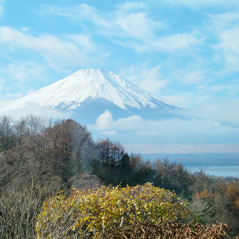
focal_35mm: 78
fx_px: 609
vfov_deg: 22.2
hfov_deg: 22.2
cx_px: 94
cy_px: 120
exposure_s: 1/100
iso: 64
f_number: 10.9
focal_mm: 11.7
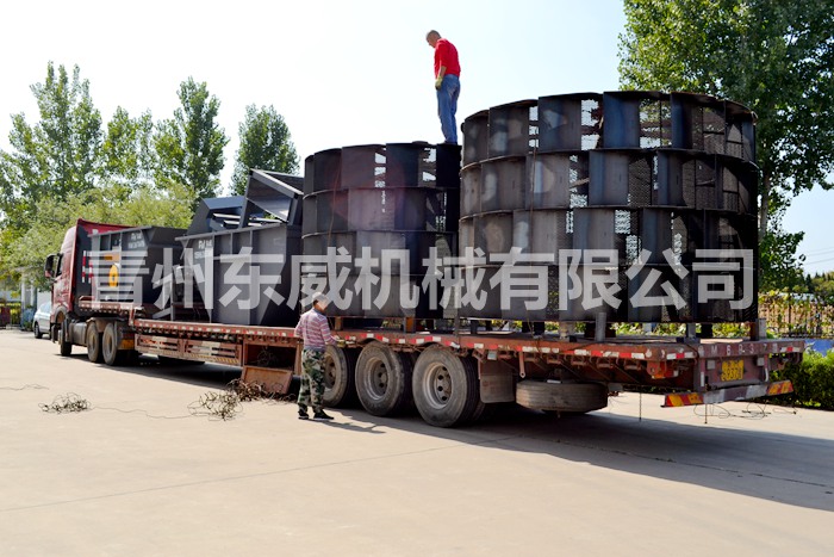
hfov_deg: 53.1
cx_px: 417
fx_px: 834
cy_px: 278
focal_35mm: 36
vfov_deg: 36.9
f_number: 8
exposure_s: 1/200
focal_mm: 24
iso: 100
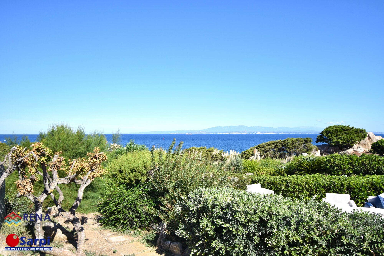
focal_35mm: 22
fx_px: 240
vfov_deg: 56.1
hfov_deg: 77.3
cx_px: 192
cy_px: 128
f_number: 5
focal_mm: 15
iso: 100
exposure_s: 1/400
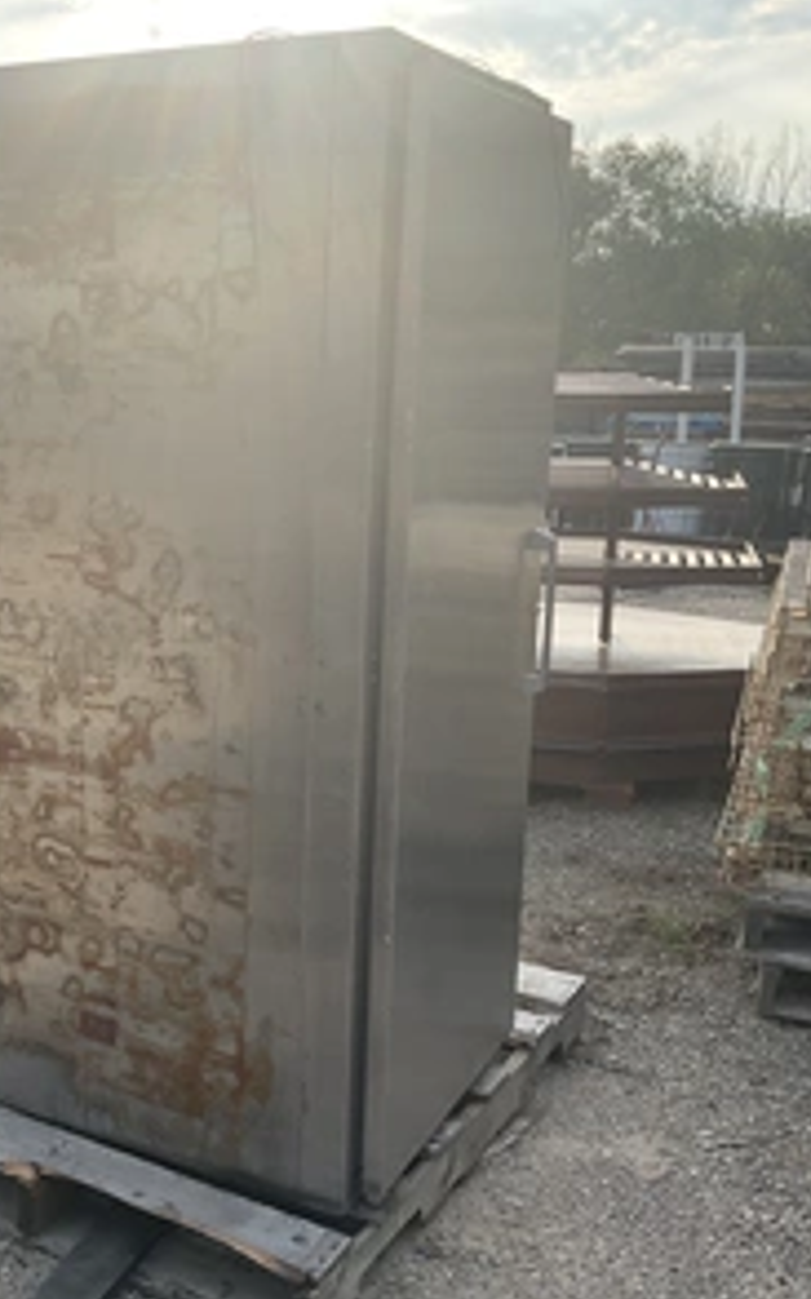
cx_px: 146
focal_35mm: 42
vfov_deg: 47.2
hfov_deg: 29.7
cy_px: 661
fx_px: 1486
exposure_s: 1/816
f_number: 1.8
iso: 25
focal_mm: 3
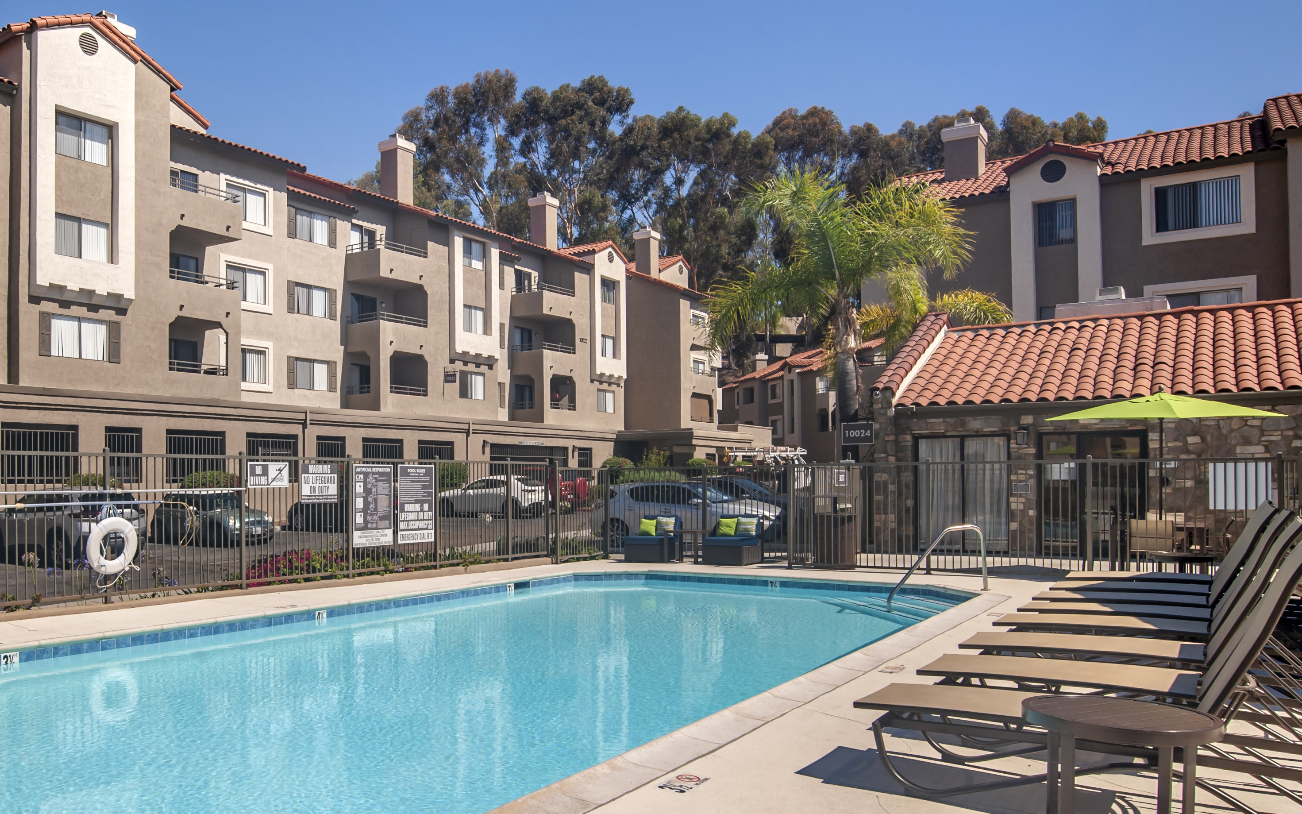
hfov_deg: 65.0
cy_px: 471
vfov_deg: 44.4
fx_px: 994
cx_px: 452
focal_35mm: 28
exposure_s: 1/5000
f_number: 10
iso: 400
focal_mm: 19
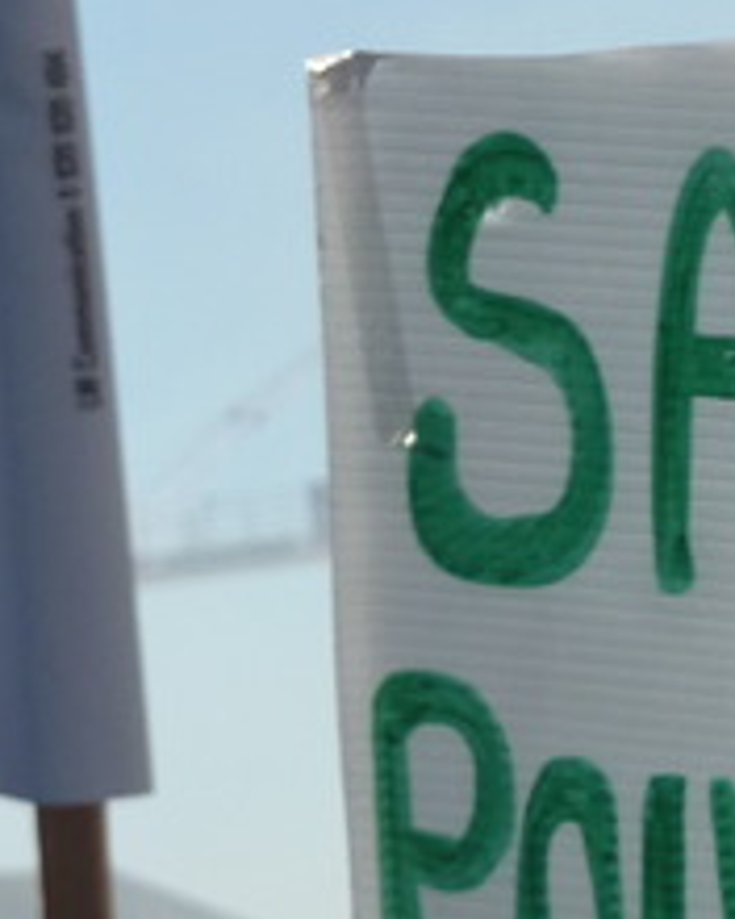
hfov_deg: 3.7
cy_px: 1224
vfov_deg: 4.7
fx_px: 11121
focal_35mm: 409
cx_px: 1821
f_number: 5
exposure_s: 1/640
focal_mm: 14.7
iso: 125
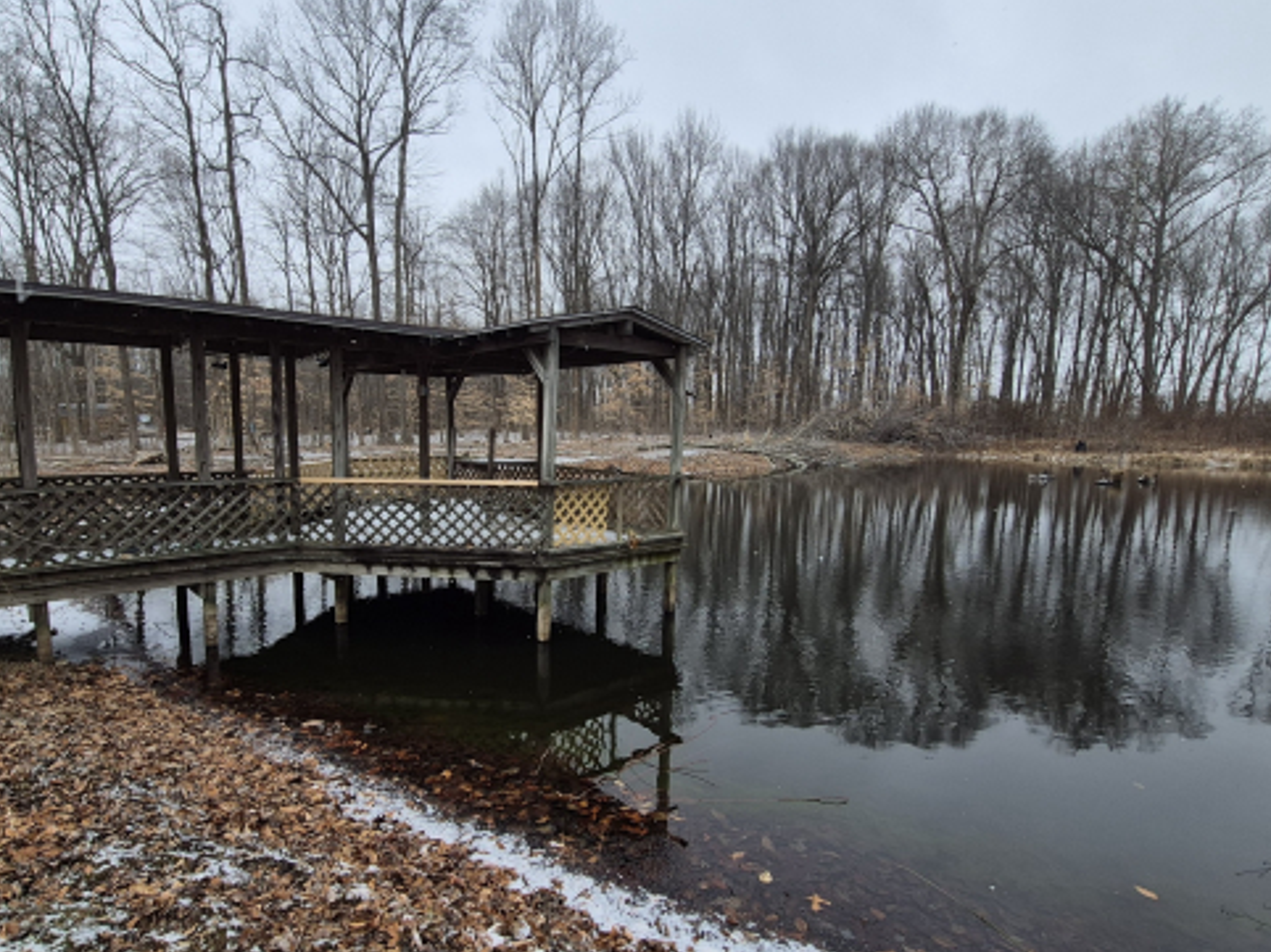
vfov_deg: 71.0
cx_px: 534
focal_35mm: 18
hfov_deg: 87.1
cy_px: 559
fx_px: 661
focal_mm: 1.74
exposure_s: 1/1360
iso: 50
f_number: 2.2
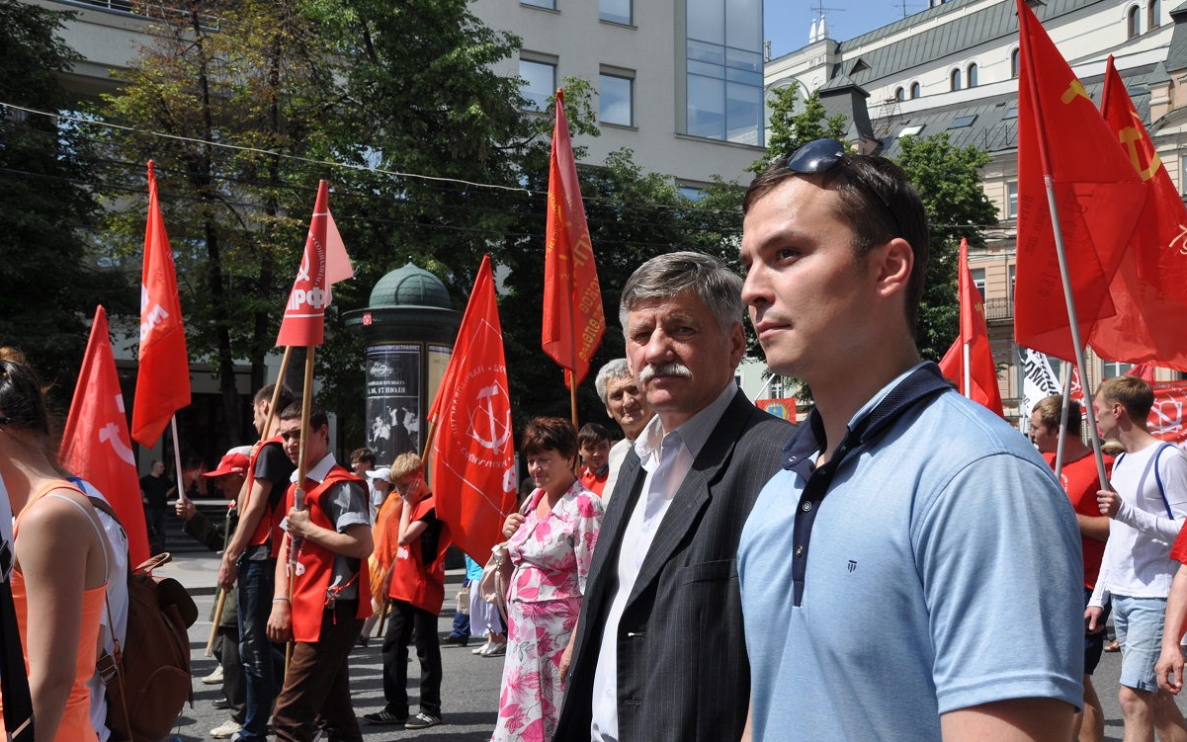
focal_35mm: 36
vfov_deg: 35.3
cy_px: 415
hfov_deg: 54.0
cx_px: 626
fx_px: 1165
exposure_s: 1/320
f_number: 9
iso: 200
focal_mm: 22
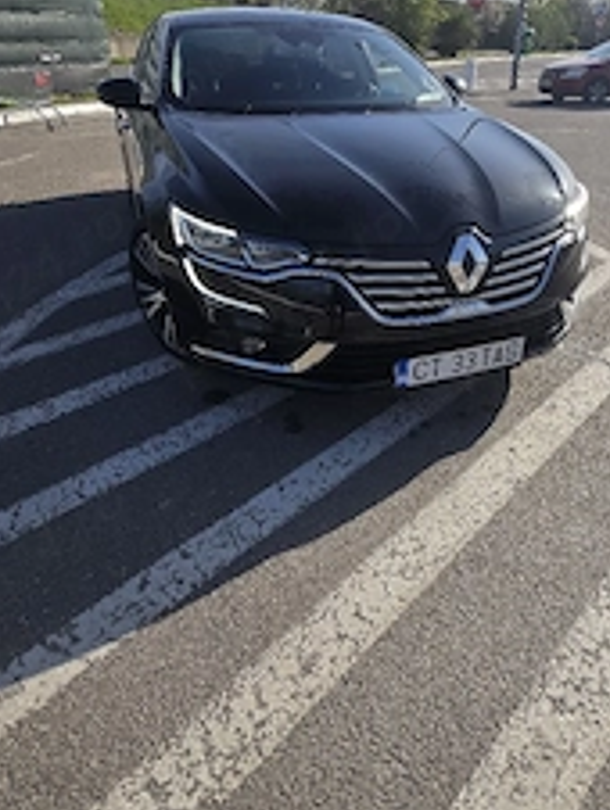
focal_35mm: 23
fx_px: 539
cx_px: 359
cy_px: 337
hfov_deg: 58.6
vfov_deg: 73.3
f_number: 2.2
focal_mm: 2.2
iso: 50
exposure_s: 1/3333
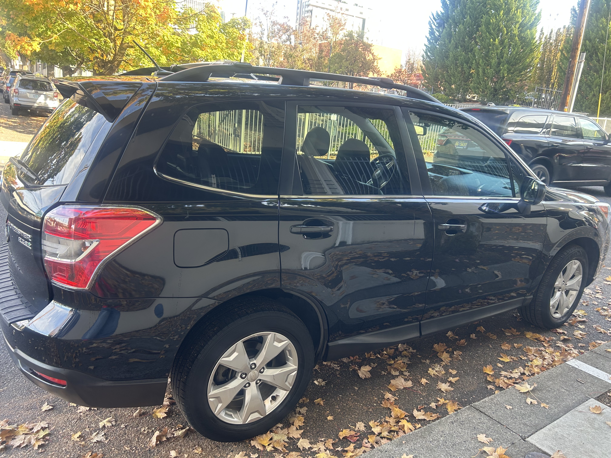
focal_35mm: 26
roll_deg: -5.3
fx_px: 459
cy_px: 229
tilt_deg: -13.0
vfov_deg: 53.1
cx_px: 306
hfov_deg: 67.3
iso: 64
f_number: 1.5
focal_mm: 5.7
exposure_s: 1/121
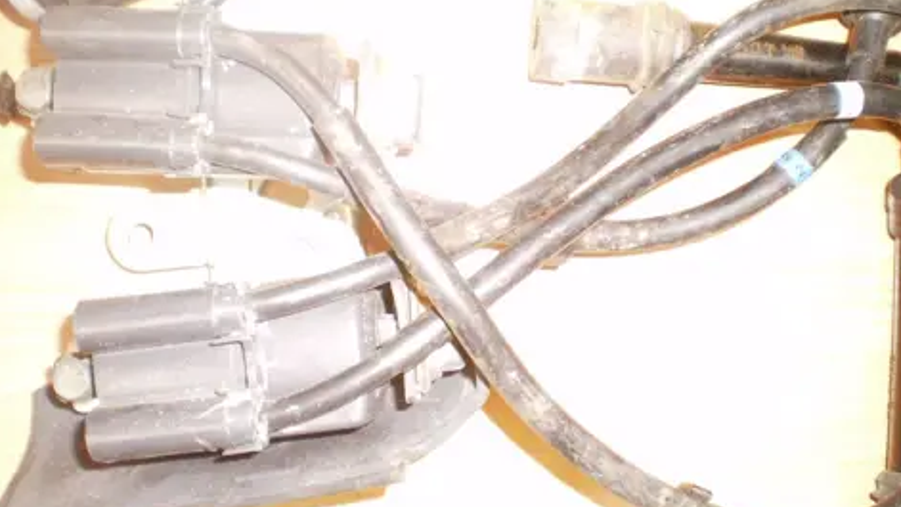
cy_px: 251
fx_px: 956
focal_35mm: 40
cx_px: 444
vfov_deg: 29.7
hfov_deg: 50.5
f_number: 3.1
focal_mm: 6.3
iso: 80
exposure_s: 1/30
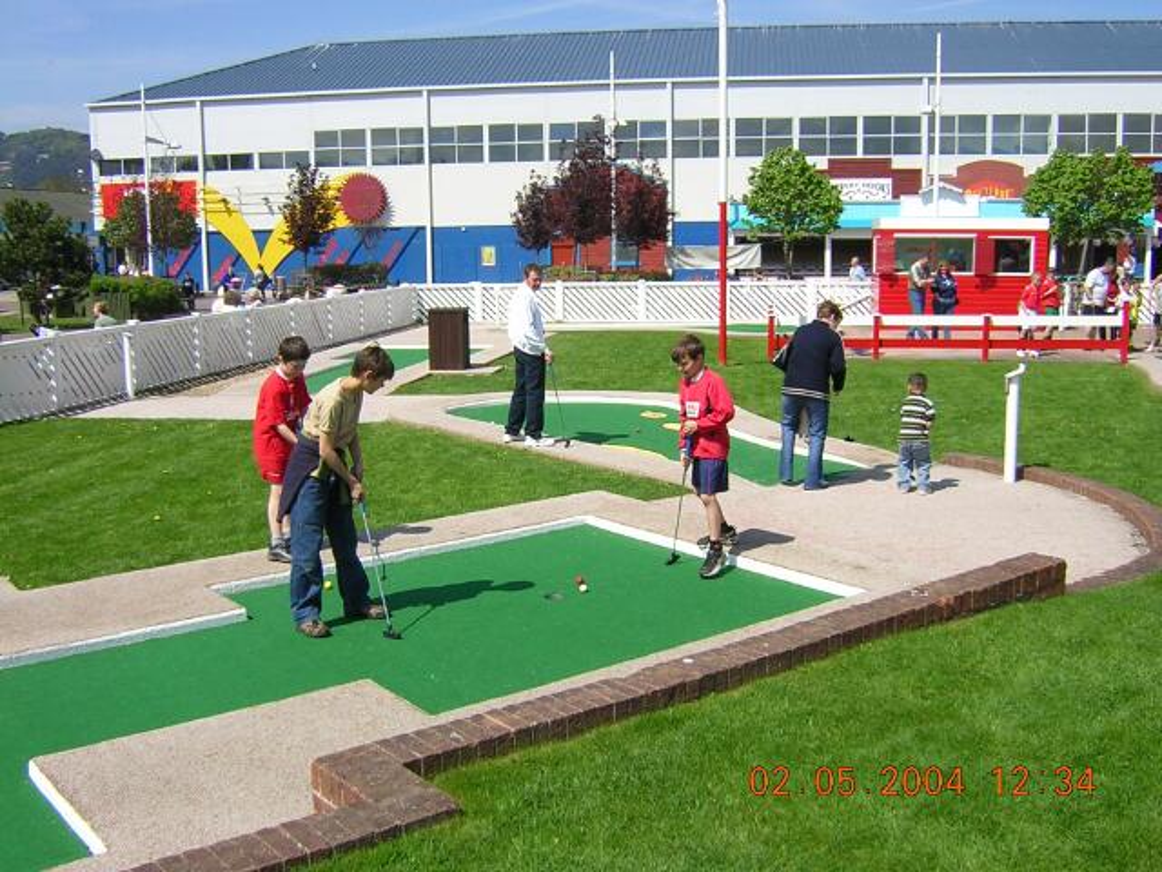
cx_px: 581
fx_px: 1208
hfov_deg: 51.4
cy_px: 436
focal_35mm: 36
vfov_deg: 39.7
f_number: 5.2
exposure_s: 1/380
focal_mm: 4.7
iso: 100
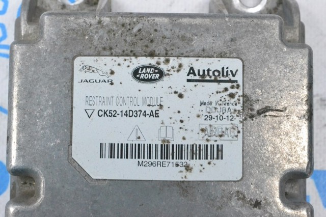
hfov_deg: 24.6
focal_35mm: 82
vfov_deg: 16.5
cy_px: 108
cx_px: 163
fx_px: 747
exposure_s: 1/160
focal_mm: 55
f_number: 11
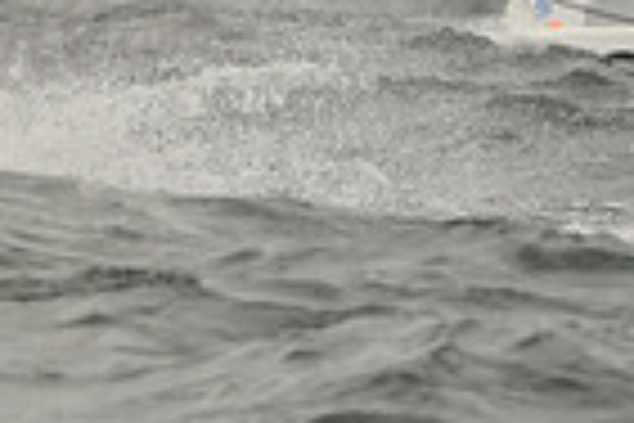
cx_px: -647
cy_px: -83
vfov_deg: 0.8
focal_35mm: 1651
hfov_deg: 1.2
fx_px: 29074
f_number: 7.1
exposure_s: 1/1250
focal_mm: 400
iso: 400
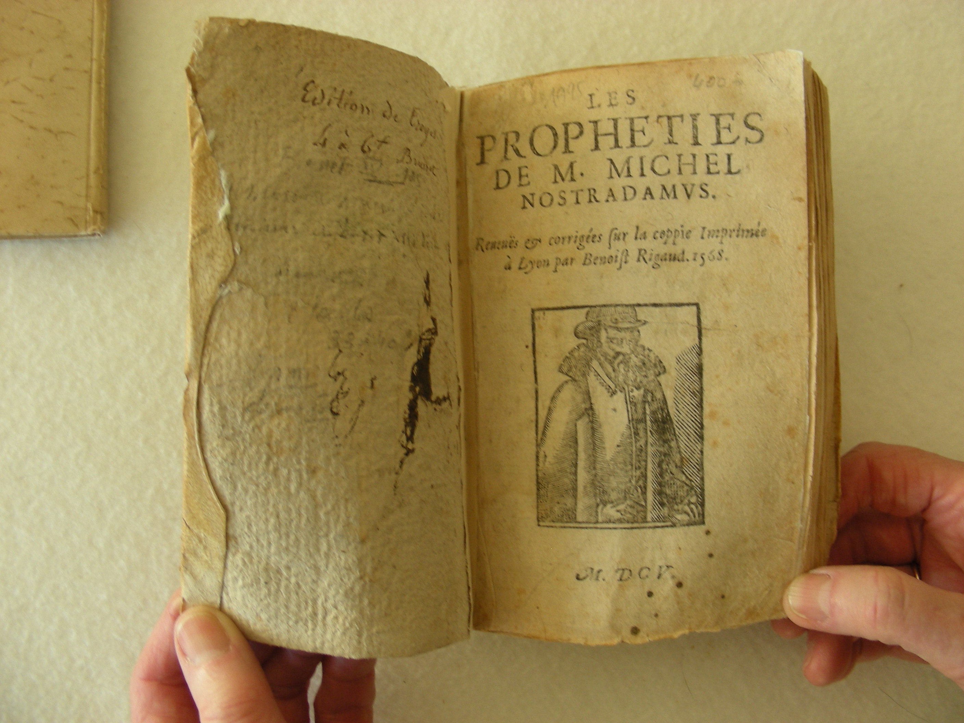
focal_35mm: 38
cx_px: 482
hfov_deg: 49.0
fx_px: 1058
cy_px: 362
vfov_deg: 37.7
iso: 92
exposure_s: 1/29.8
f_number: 3.5
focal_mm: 6.3
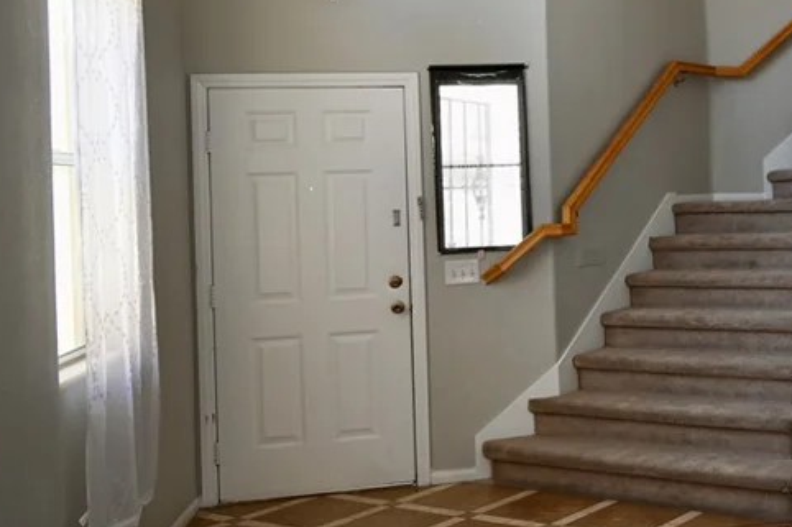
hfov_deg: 35.3
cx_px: 790
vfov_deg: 26.3
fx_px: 1122
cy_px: 173
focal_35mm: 51
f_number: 4
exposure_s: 1/125
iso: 640
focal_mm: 24
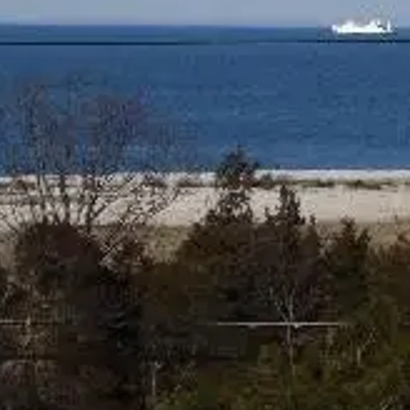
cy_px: 15
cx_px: 298
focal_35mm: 363
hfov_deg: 4.8
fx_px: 4864
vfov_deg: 4.8
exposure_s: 1/500
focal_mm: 25
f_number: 5.9
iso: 80
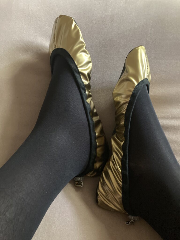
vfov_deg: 63.4
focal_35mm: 28
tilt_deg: -73.1
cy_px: 120
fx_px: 194
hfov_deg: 49.7
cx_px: 90
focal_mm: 3.99
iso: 640
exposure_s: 1/28
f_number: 1.8
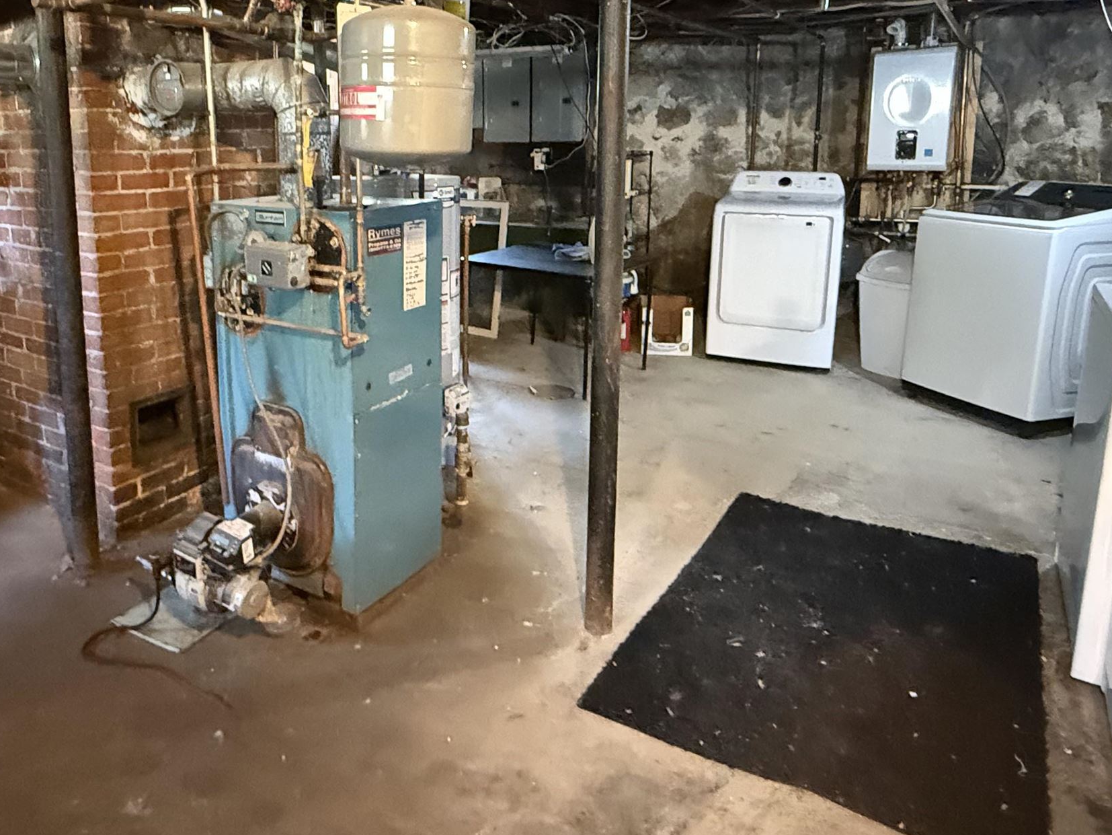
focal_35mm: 26
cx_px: 422
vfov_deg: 51.9
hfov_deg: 66.4
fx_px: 835
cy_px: 268
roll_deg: +1.0
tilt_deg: -7.2
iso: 1250
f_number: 2.2
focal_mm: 2.22
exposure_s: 1/30
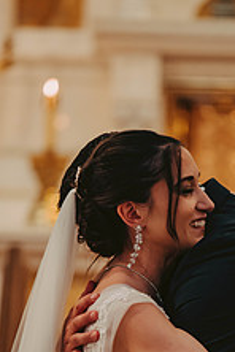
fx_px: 3574
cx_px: 173
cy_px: 292
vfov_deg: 5.6
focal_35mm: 365
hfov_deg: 3.8
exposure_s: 1/80
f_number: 2.8
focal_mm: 180
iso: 1600
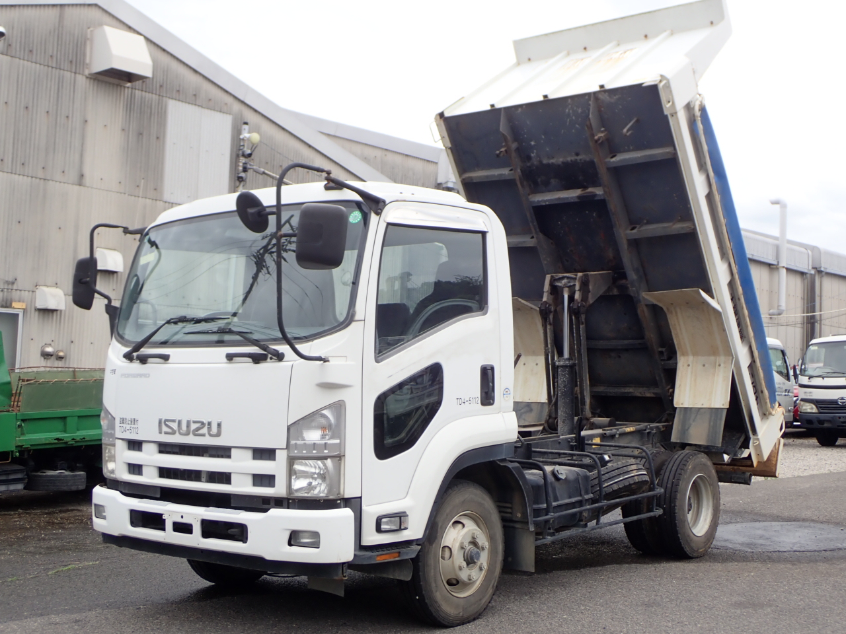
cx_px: 423
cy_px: 317
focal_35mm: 43
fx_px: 1051
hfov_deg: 43.9
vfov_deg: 33.6
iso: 100
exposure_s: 1/250
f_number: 4
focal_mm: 7.86
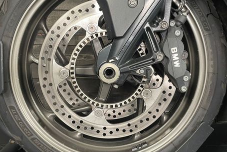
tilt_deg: -3.5
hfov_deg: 50.6
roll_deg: -0.8
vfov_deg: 35.0
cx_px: 108
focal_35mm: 38
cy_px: 64
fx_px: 240
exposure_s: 1/50
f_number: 1.6
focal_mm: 4.2
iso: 320
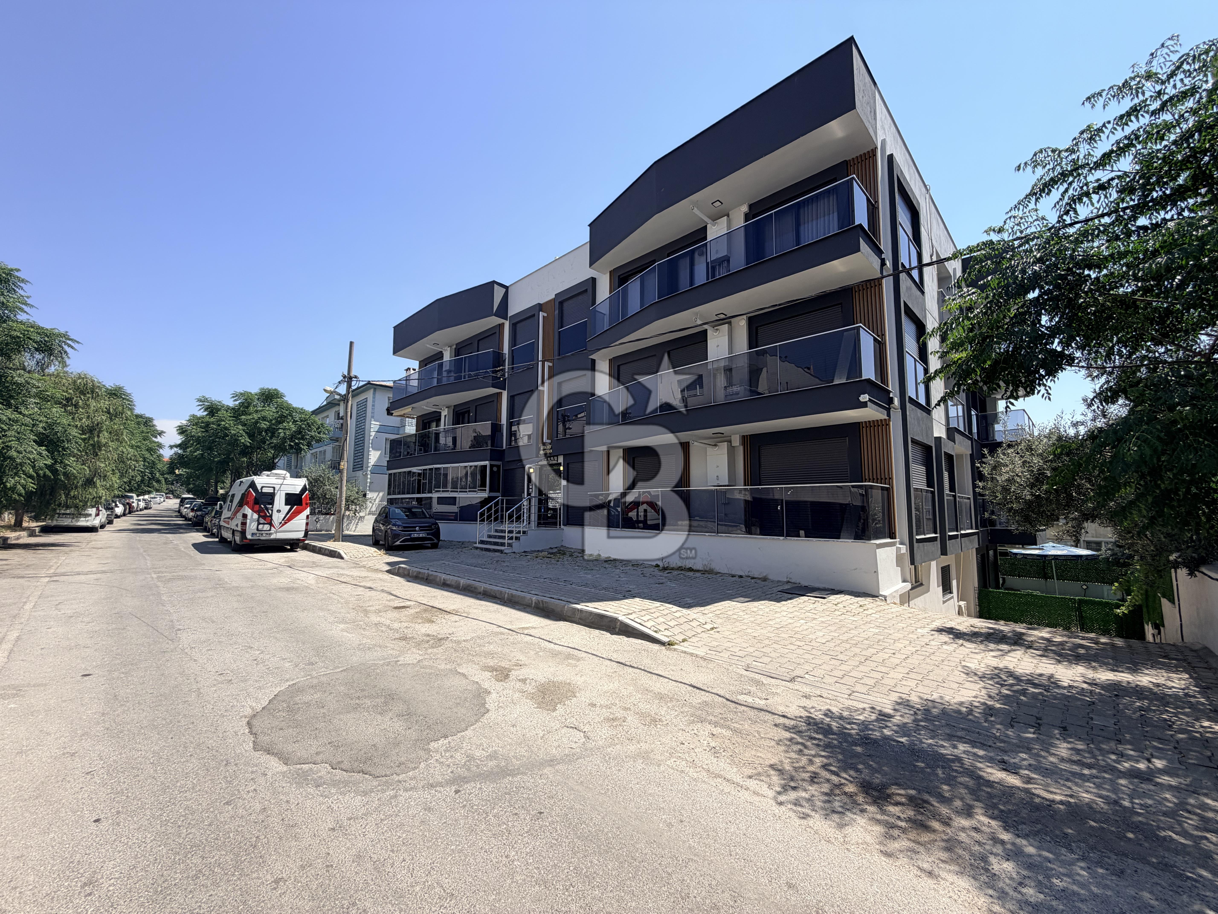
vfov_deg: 85.7
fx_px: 493
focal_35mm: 14
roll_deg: -1.0
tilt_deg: +5.8
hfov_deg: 102.1
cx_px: 609
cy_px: 457
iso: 20
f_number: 2.2
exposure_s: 1/779
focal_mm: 2.22
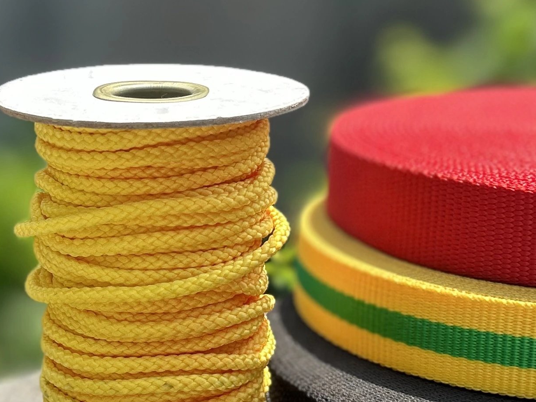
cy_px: 263
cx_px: 214
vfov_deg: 17.1
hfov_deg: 22.7
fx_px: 1332
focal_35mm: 86
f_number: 1.5
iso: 50
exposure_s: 1/1698
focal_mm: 5.7
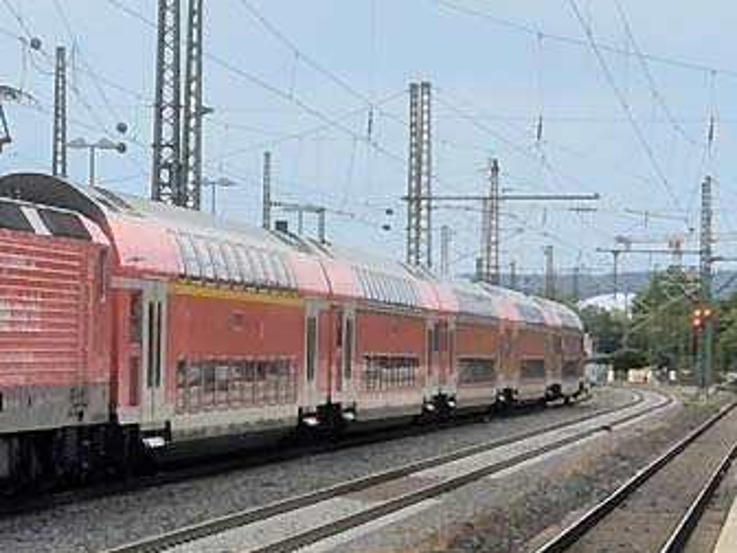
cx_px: 145
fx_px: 2981
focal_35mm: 140
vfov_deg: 10.6
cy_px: 174
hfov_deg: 14.0
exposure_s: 1/2110
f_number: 1.85
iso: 47
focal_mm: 6.81
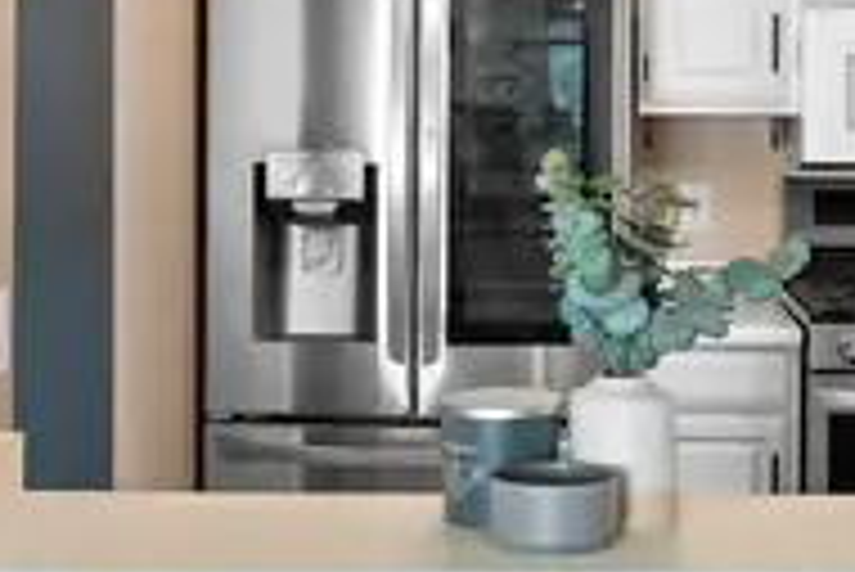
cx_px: 585
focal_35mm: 84
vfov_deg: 16.1
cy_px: 70
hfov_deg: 24.0
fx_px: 1996
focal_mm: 27
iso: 400
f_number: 8
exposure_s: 1/5
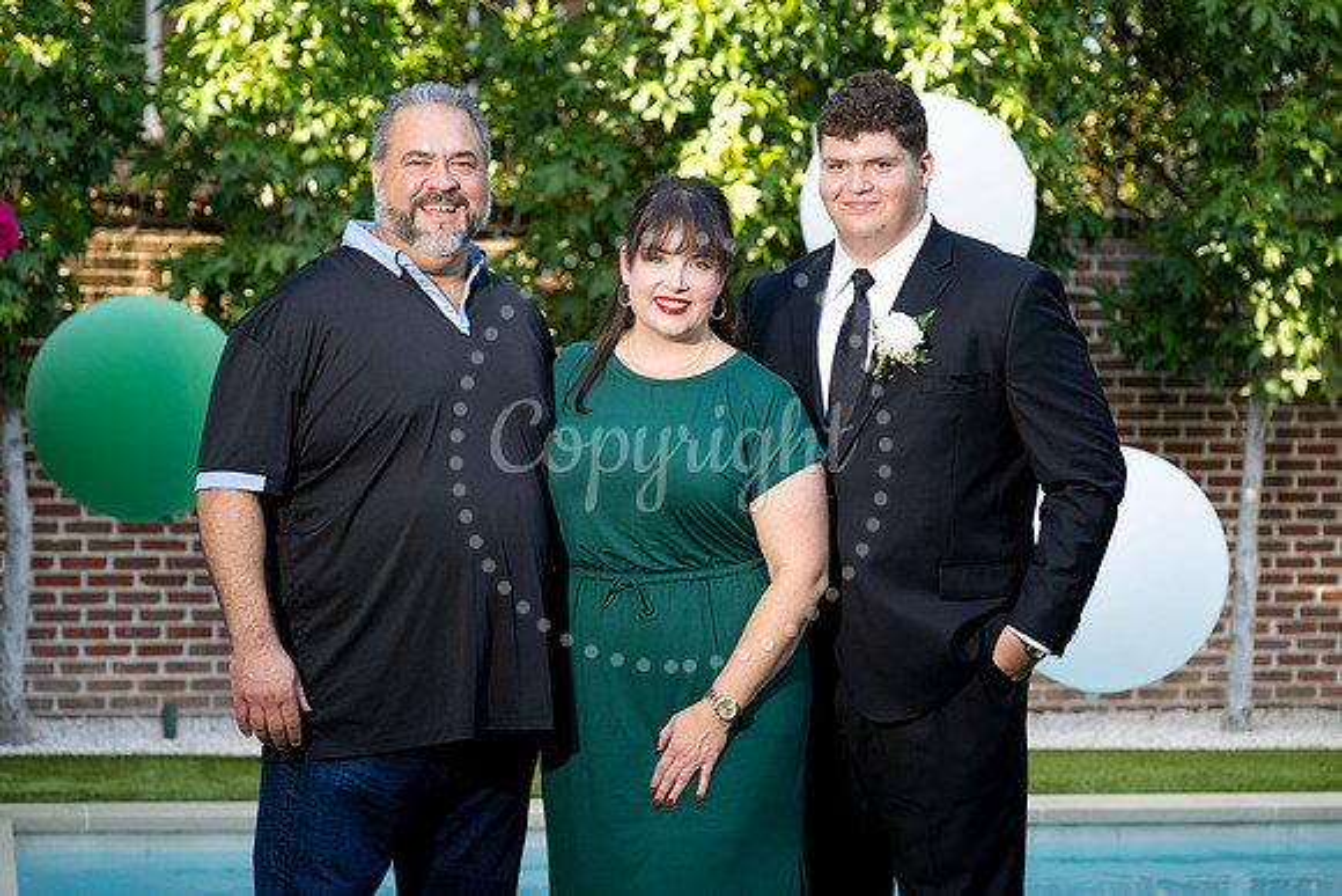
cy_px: 448
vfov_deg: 15.1
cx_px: 674
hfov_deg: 22.5
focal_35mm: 91
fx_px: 3381
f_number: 4.5
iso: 400
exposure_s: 1/200
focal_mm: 89
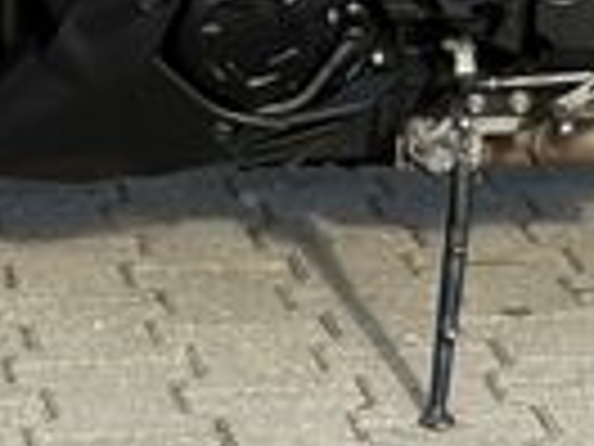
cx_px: 346
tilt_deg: -6.2
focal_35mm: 232
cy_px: -297
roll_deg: -0.3
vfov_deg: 6.3
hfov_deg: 8.5
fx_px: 3981
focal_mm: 6.76
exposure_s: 1/1715
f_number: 1.78
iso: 80
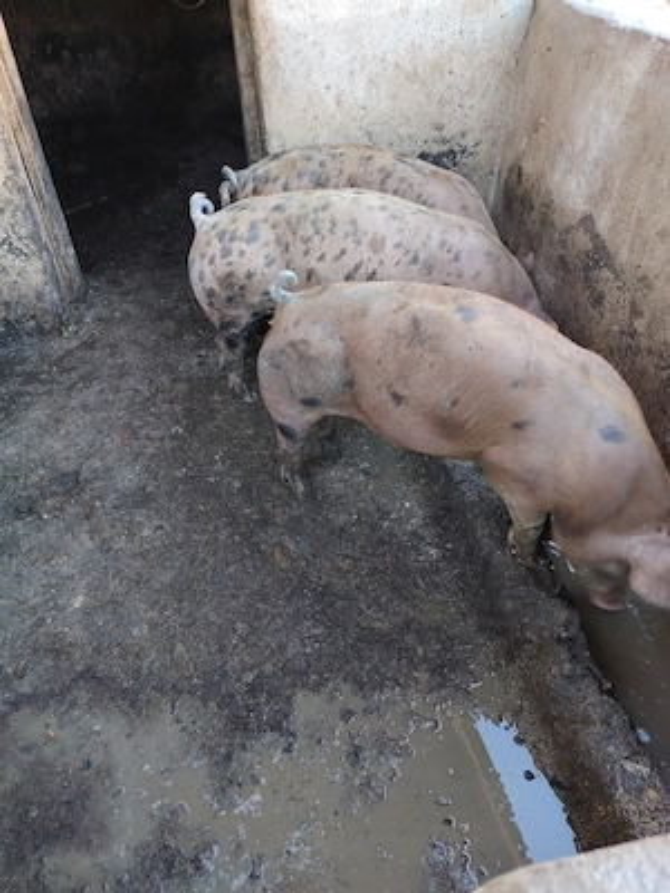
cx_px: 335
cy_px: 446
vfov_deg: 71.6
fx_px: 619
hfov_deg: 56.8
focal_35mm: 24
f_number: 1.75
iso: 297
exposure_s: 1/33.3
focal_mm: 5.25
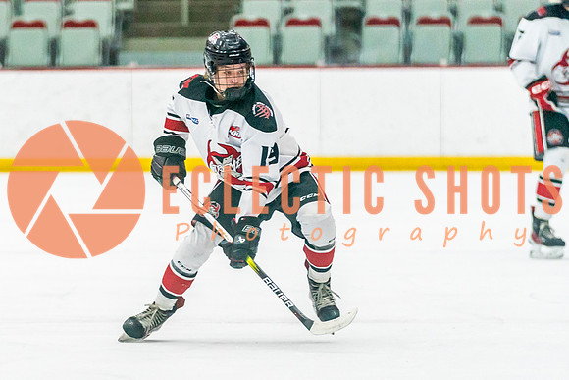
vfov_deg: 4.0
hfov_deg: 5.9
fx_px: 5497
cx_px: 157
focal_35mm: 348
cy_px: 274
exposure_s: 1/1000
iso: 3200
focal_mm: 176
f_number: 2.8
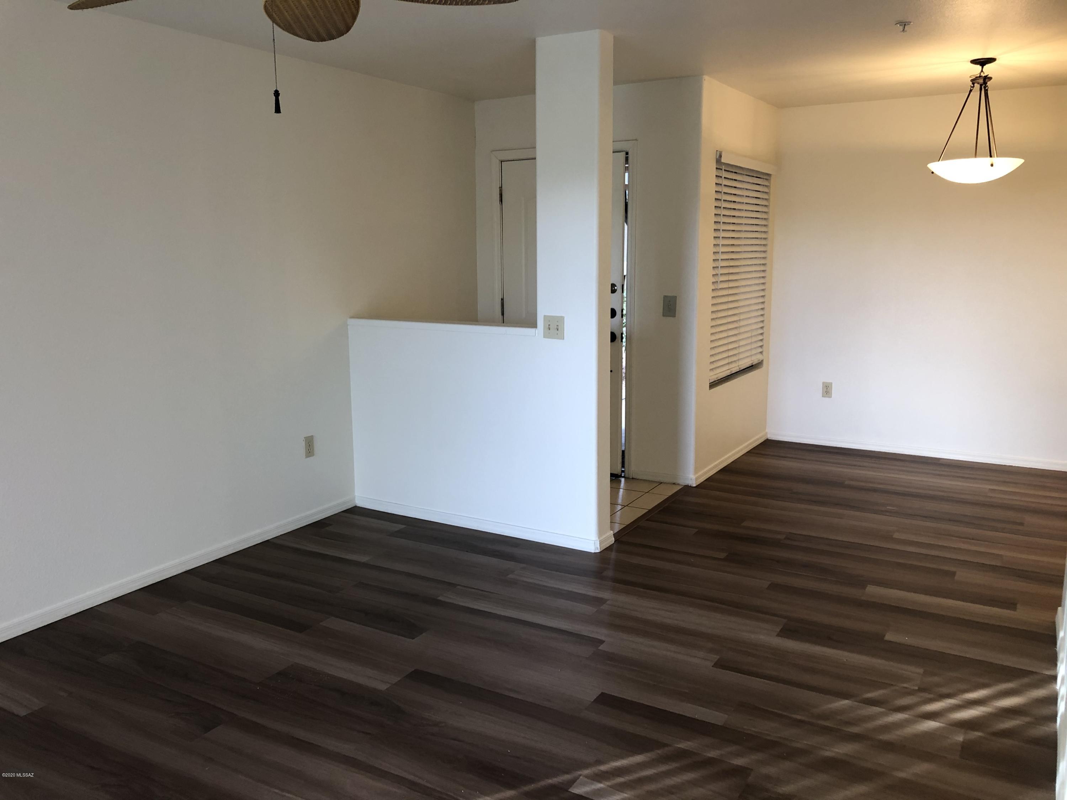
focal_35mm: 28
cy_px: 400
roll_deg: -0.1
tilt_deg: -8.2
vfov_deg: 49.7
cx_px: 534
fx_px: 863
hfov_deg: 63.4
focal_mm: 3.99
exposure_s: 1/24
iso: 40
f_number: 1.8
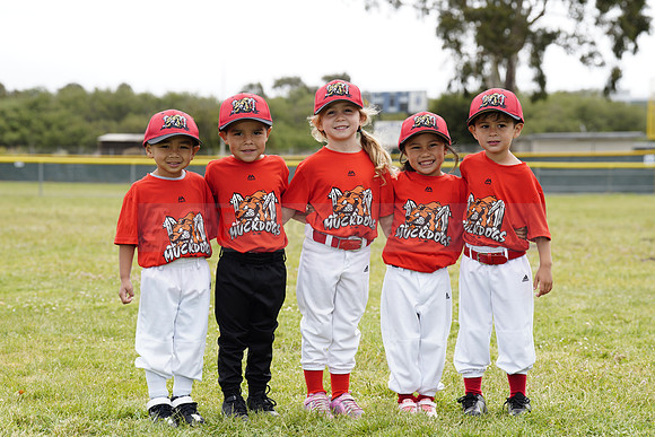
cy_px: 218
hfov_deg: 19.3
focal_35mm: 106
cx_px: 328
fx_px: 1929
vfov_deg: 12.9
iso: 100
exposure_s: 1/250
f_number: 5.6
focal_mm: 106
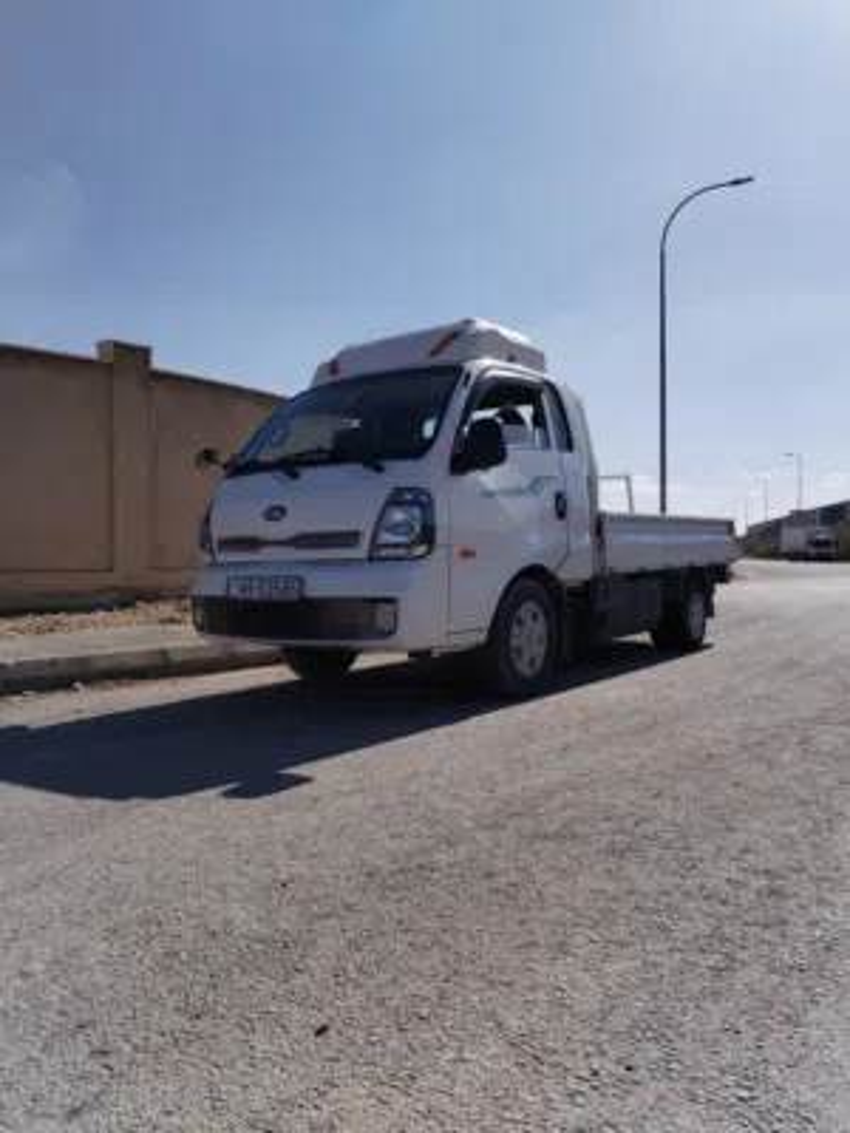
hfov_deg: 48.2
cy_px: 566
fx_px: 949
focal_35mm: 29
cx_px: 425
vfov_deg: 61.7
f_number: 1.8
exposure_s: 1/4059
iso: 100
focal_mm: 4.75
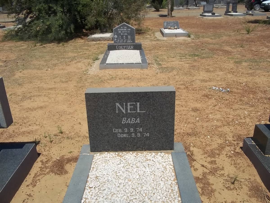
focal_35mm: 32
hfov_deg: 56.8
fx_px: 250
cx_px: 135
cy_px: 102
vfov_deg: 44.2
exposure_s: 1/800
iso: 80
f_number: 5.5
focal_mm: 5.7
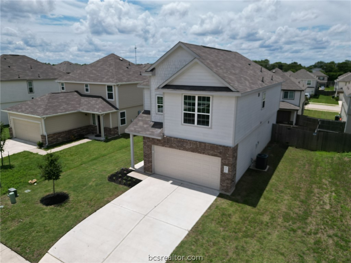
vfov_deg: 56.8
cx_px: 176
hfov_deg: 71.6
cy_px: 132
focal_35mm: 24
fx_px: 243
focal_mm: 6.72
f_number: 1.7
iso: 150
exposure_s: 1/6400
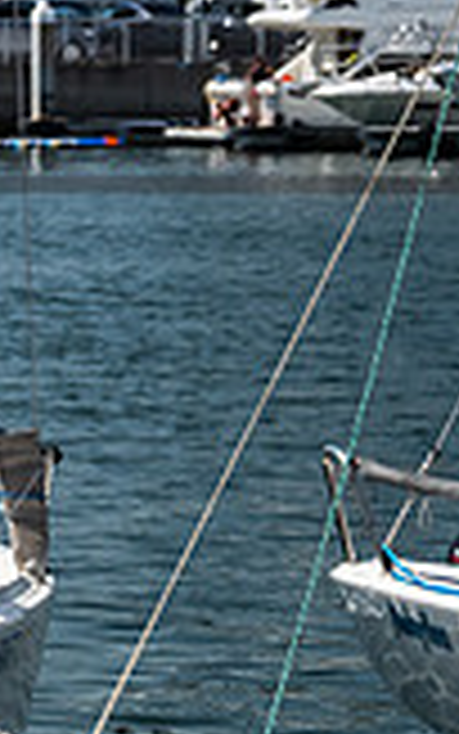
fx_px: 5439
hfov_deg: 4.7
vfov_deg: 7.7
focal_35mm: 272
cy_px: 290
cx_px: -788
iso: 400
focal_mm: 75
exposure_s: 1/1000
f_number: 6.3
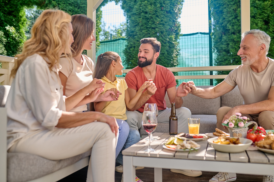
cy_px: 91
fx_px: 266
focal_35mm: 35
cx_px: 137
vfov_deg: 37.8
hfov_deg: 54.5
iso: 320
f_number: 2.8
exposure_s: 1/2000
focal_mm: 35
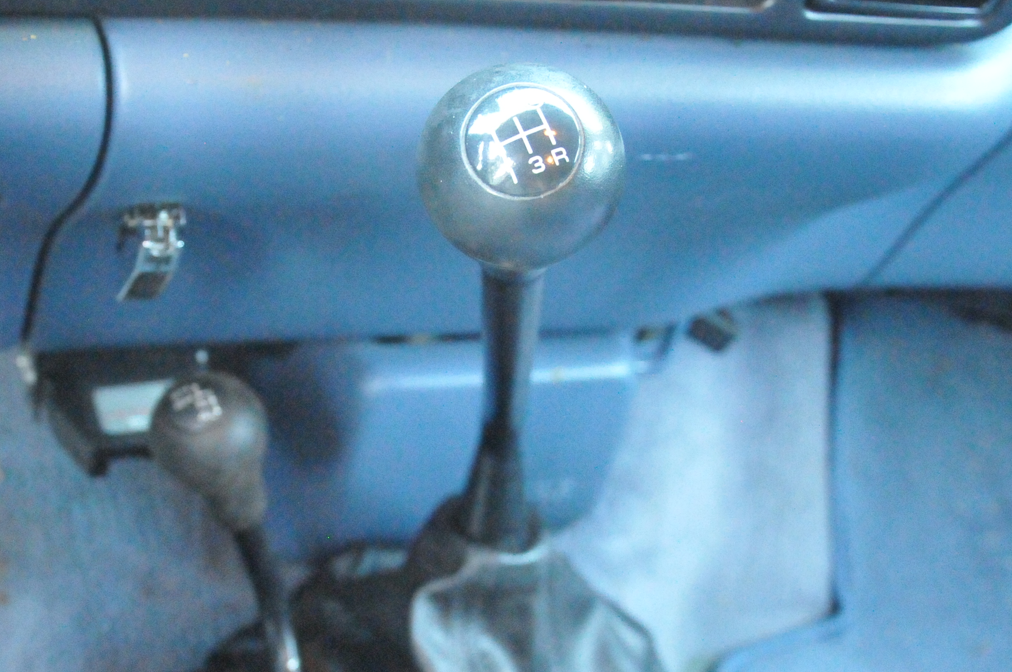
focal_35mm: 60
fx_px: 1685
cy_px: 387
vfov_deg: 22.5
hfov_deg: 33.4
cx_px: 450
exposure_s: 1/30
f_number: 3.8
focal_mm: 22
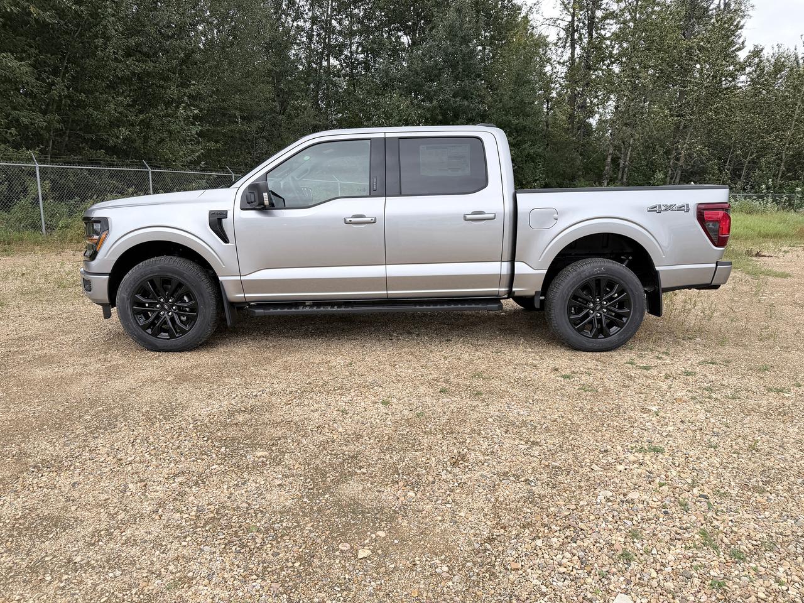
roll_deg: -0.4
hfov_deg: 71.6
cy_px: 302
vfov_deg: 56.8
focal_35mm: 24
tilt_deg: -10.9
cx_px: 402
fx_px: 557
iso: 80
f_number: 1.78
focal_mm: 6.76
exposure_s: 1/849
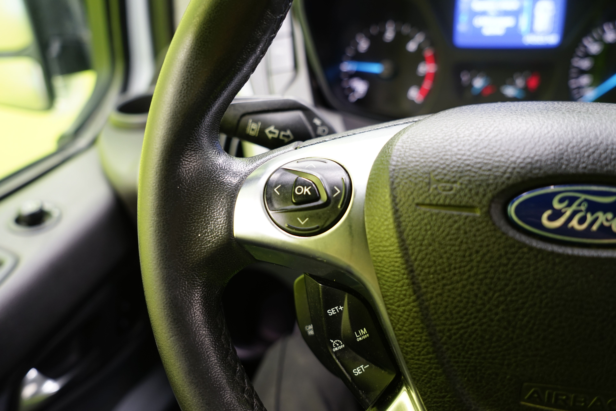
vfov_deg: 43.6
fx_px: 513
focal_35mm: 30
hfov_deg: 61.9
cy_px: 206
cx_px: 308
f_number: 4
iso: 500
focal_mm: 30
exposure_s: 1/10
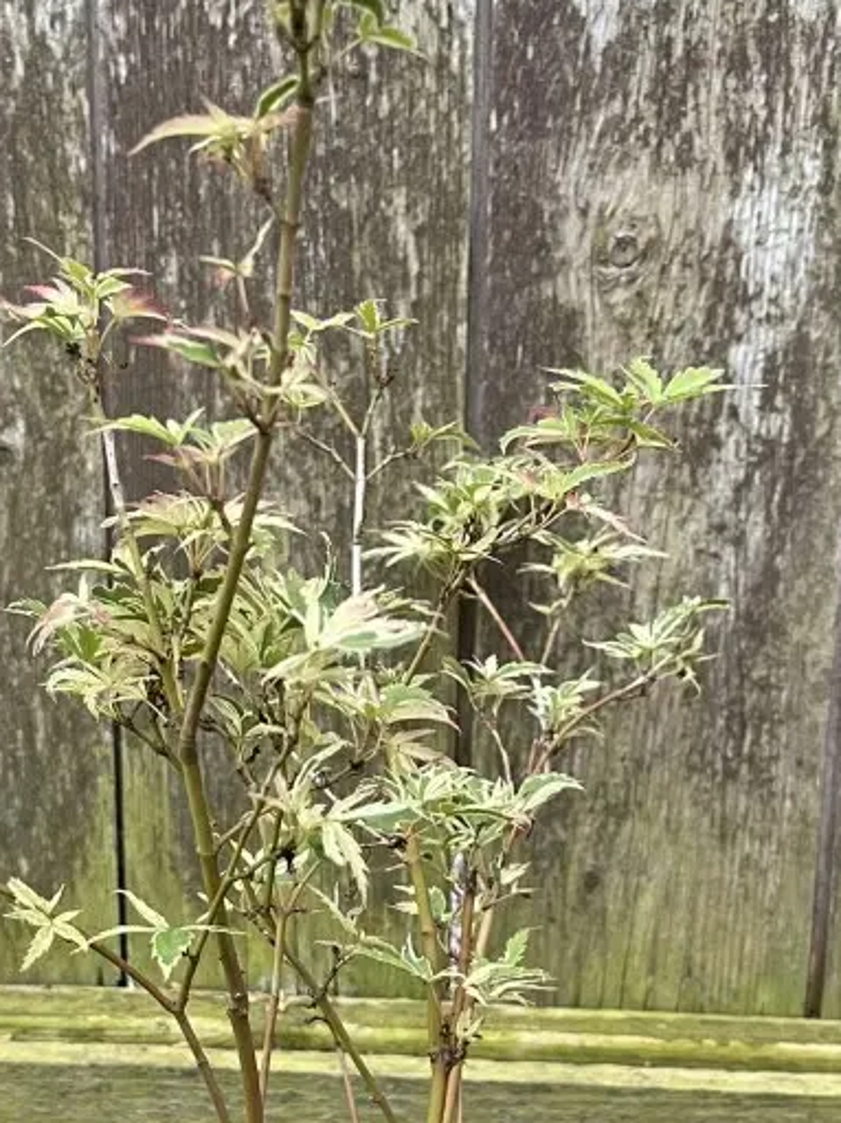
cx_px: 281
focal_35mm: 55
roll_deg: -1.5
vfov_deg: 34.5
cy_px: 782
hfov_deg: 26.4
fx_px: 1782
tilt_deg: -17.2
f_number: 1.6
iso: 125
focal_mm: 5.1
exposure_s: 1/65
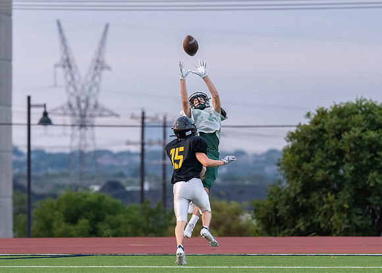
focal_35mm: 401
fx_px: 4349
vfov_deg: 3.6
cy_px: 151
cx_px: 184
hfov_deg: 5.0
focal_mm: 200
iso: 1600
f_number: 3.5
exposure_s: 1/1000
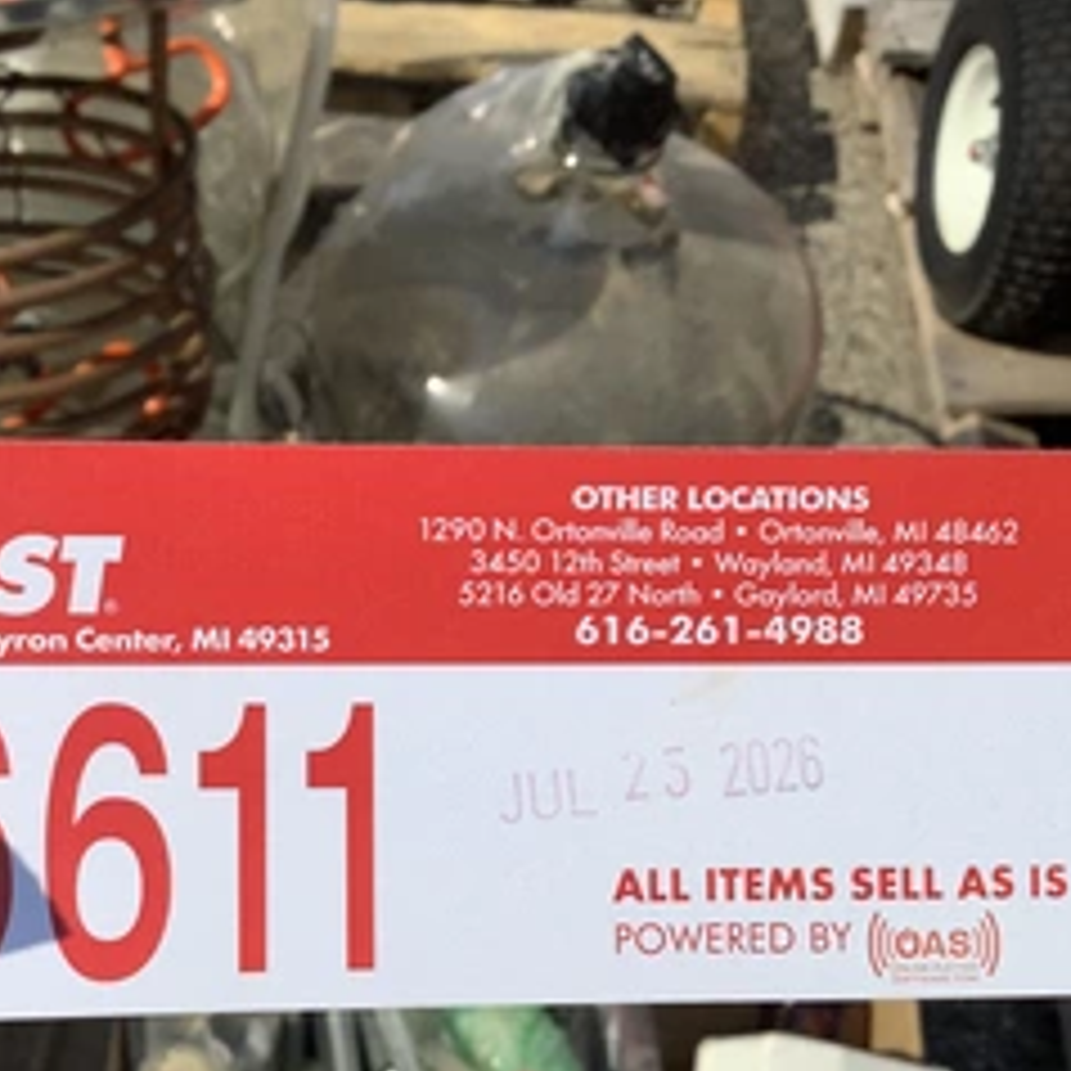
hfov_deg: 36.5
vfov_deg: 36.6
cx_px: 392
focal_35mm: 46
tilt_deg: -56.2
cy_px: 670
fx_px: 1610
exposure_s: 1/3021
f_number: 2.4
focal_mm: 3.3
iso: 25
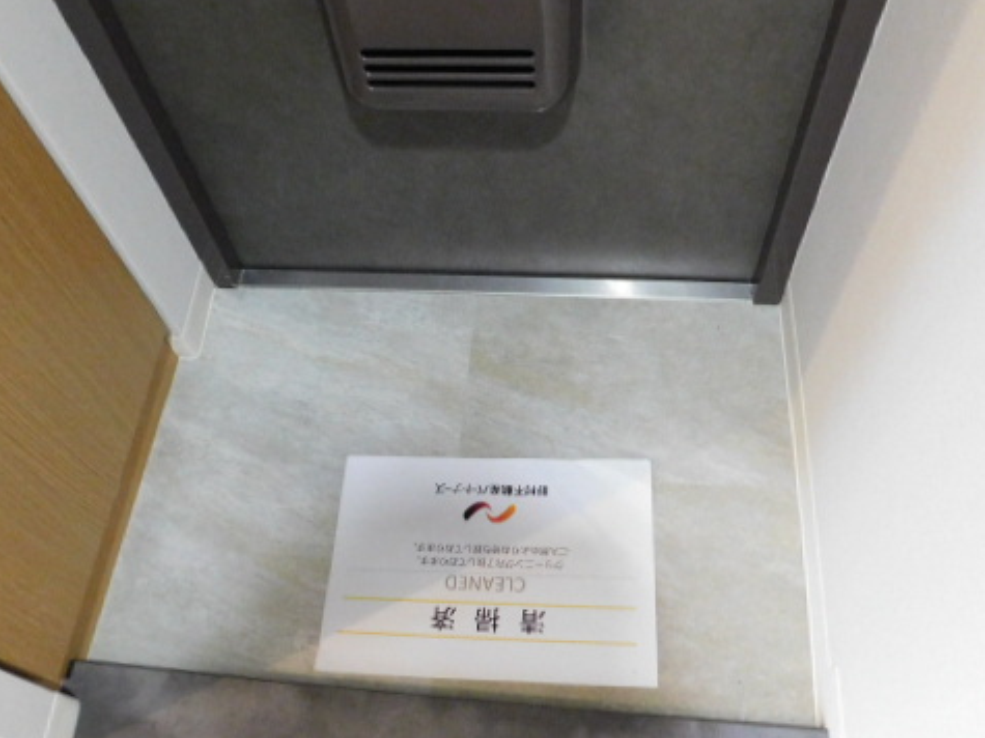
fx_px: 882
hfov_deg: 58.4
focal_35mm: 31
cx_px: 479
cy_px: 375
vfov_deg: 45.4
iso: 800
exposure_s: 1/8
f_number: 3
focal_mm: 4
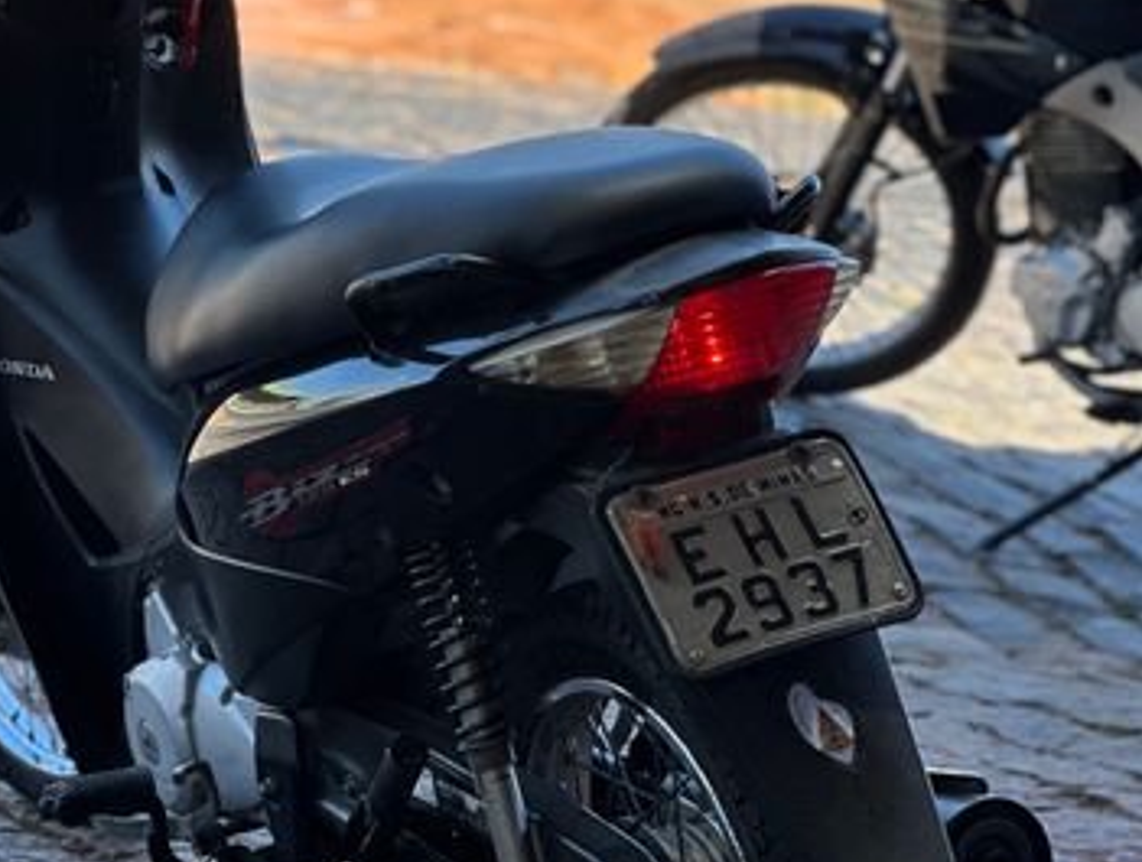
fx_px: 3406
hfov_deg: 19.0
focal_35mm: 103
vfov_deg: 14.4
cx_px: 384
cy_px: 335
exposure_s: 1/134
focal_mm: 9
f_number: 2.8
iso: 20
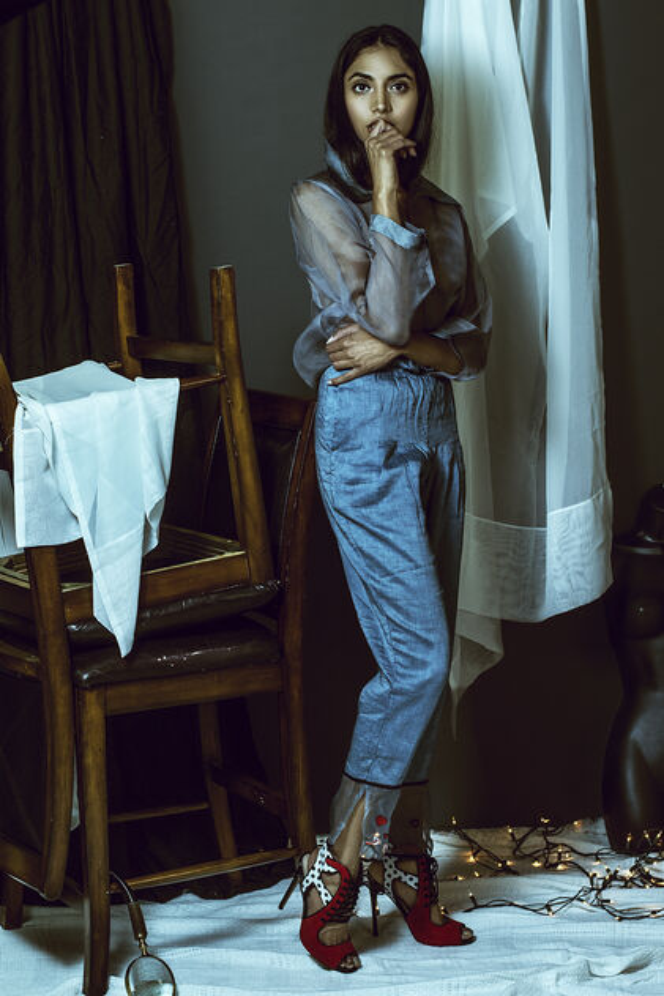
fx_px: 2076
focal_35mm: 75
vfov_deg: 27.0
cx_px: 332
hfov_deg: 18.2
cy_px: 498
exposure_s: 1/160
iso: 200
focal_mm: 50
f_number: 4.5
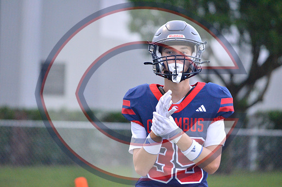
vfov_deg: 3.5
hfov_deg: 5.3
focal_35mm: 390
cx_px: 141
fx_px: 3048
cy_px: 94
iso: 4500
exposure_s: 1/500
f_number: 5.6
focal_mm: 260
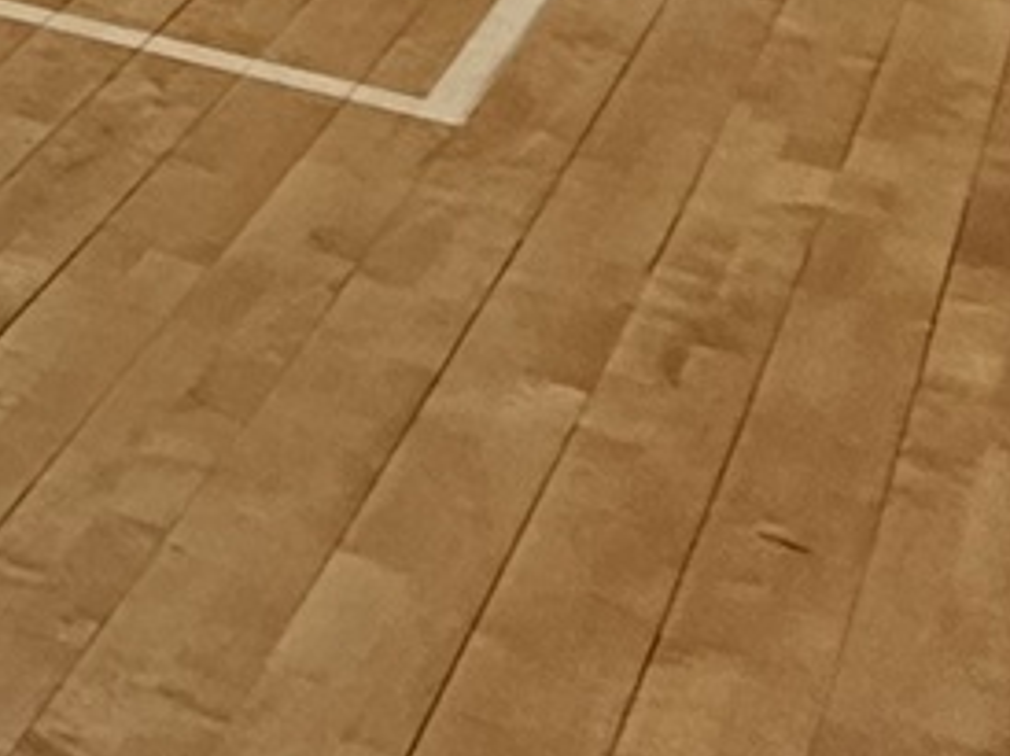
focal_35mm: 99
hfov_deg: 16.5
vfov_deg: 11.1
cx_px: -813
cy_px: -1337
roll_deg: -0.4
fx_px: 2886
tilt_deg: +5.0
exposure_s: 1/99
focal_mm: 2.22
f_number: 2.2
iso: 250
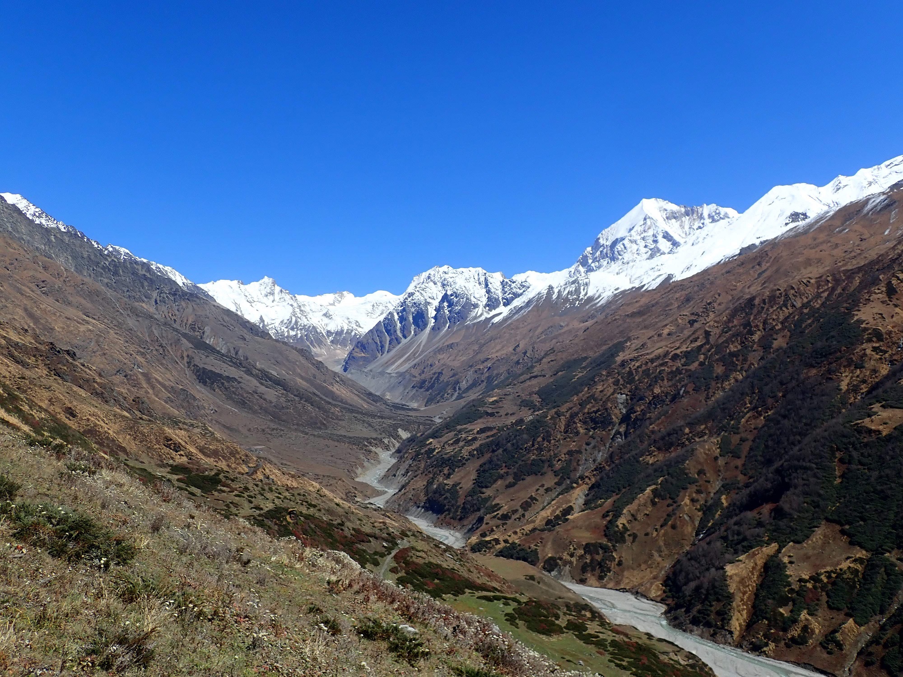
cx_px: 452
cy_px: 338
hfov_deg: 60.0
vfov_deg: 46.8
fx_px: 783
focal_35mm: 30
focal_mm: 5.5
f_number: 9
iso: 100
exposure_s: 1/160
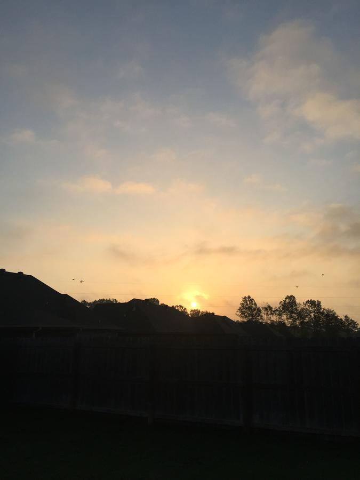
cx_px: 180
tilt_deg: +14.5
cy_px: 240
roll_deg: -0.8
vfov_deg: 61.7
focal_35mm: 29
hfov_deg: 48.2
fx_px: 402
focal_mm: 4.15
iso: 32
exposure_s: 1/1883
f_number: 2.2
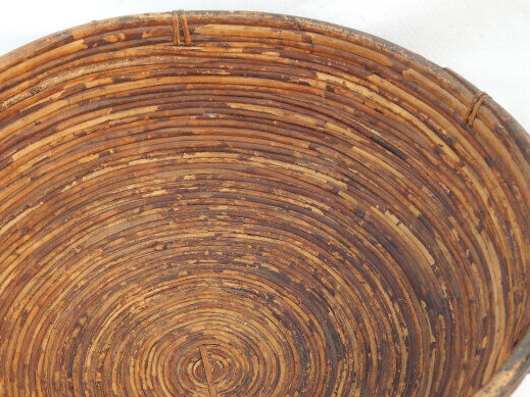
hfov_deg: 35.4
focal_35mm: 54
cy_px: 281
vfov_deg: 26.8
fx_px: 827
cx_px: 211
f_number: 3.3
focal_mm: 6.1
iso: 125
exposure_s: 1/200
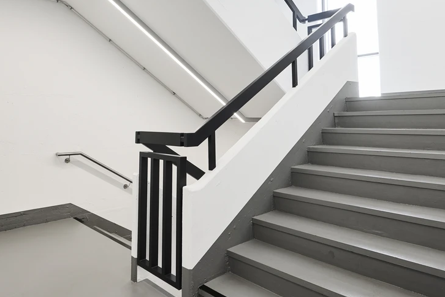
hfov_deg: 67.4
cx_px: 232
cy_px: 87
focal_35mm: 27
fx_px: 334
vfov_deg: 46.8
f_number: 5.6
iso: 200
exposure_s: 1/15
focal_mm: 14
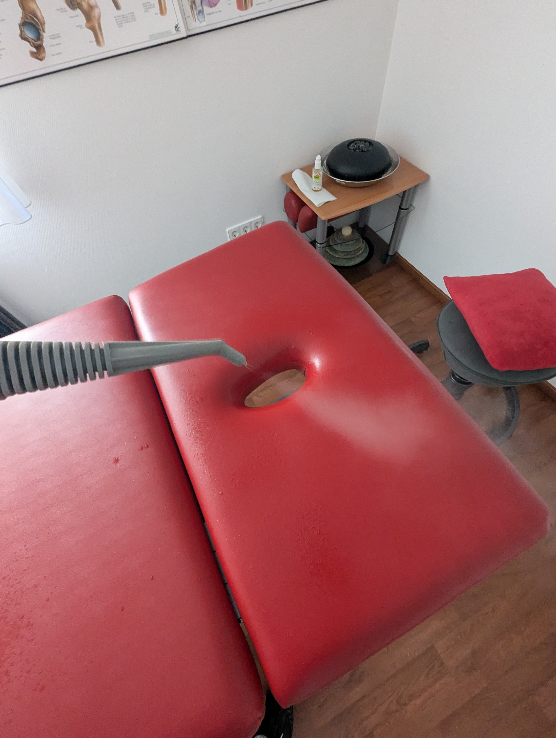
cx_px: 278
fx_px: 278
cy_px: 369
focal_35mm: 13
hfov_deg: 90.1
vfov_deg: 106.1
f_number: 2.2
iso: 460
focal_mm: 1.95
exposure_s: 1/41.3
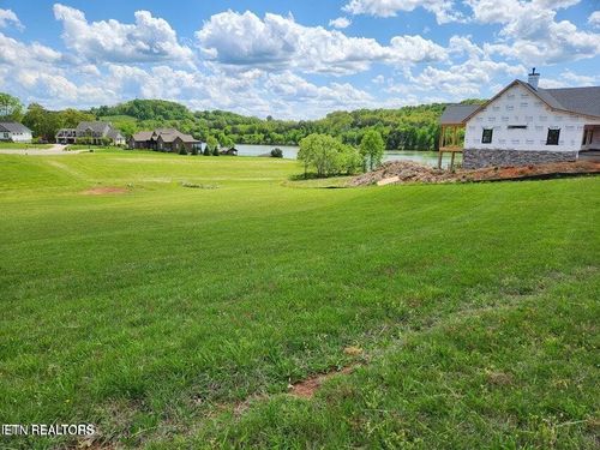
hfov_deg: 73.9
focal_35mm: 23
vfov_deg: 58.9
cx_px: 300
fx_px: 399
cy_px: 225
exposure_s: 1/1894
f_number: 1.8
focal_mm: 5.4
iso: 20
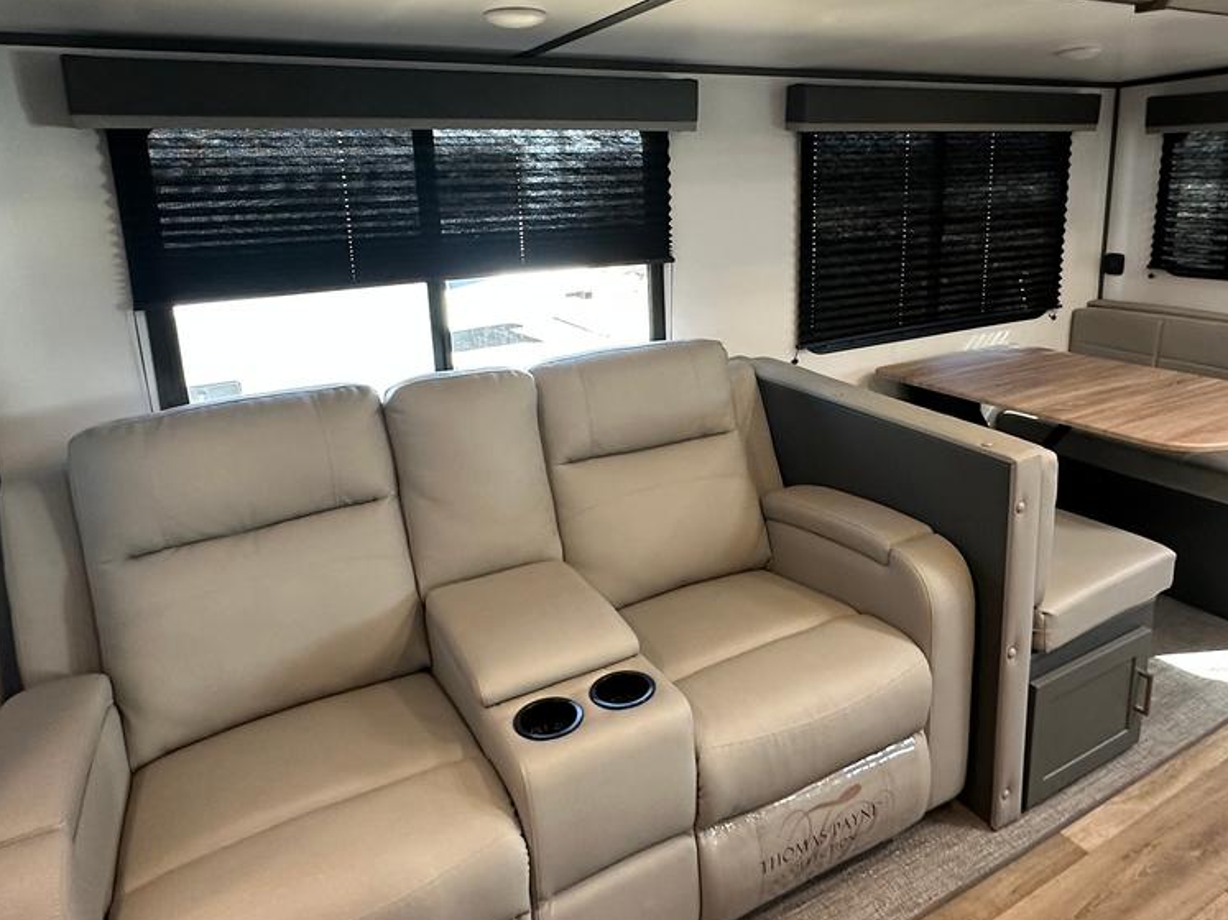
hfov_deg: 71.4
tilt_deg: -13.9
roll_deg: +1.3
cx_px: 677
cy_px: 365
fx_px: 851
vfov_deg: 56.3
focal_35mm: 24
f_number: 2.2
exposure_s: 1/72
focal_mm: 2.22
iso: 320
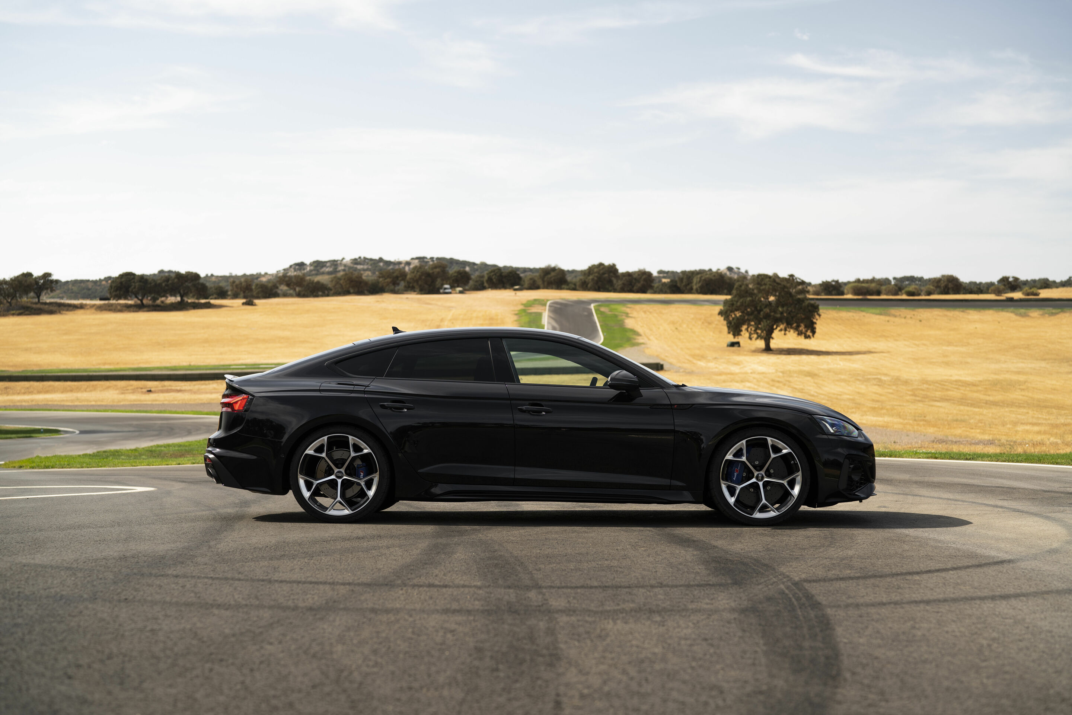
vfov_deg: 27.0
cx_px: 536
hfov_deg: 39.6
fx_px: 1489
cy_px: 358
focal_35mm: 50
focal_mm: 50
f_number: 2.5
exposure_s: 1/400
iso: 50
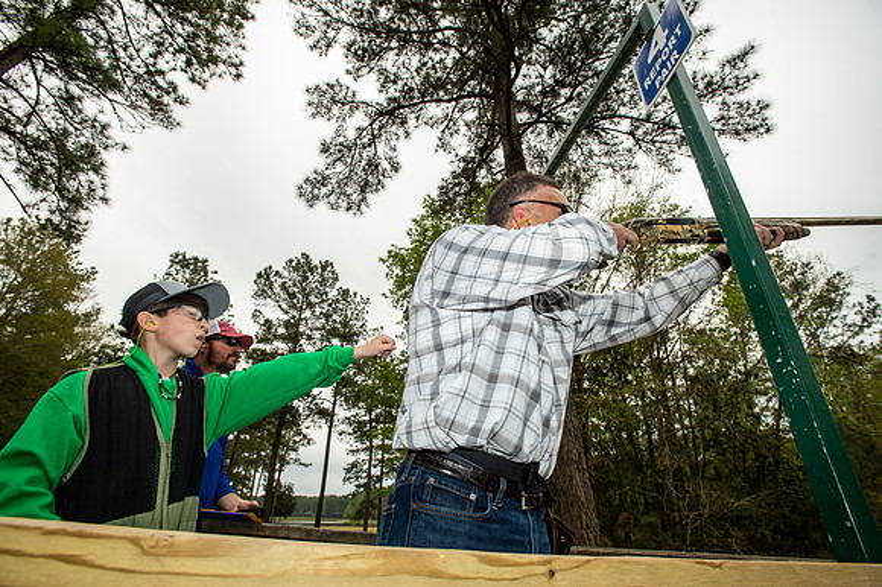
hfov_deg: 93.3
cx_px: 441
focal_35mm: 17
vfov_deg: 70.4
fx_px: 416
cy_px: 294
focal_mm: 17
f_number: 8
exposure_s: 1/200
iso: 125
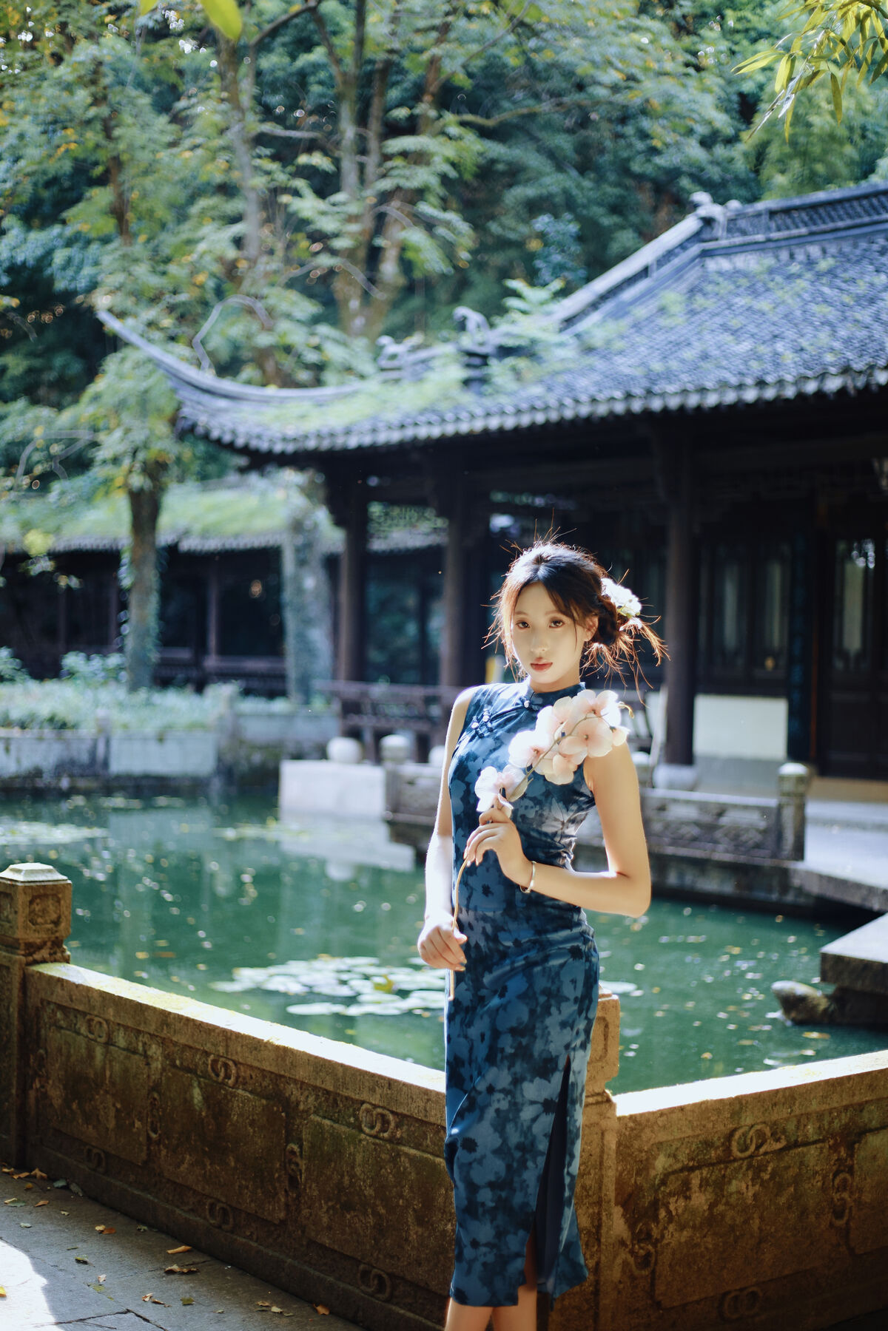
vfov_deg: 40.3
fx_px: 1813
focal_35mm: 49
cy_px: 666
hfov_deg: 27.5
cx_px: 444
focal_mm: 50
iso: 500
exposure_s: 1/160
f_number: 1.8
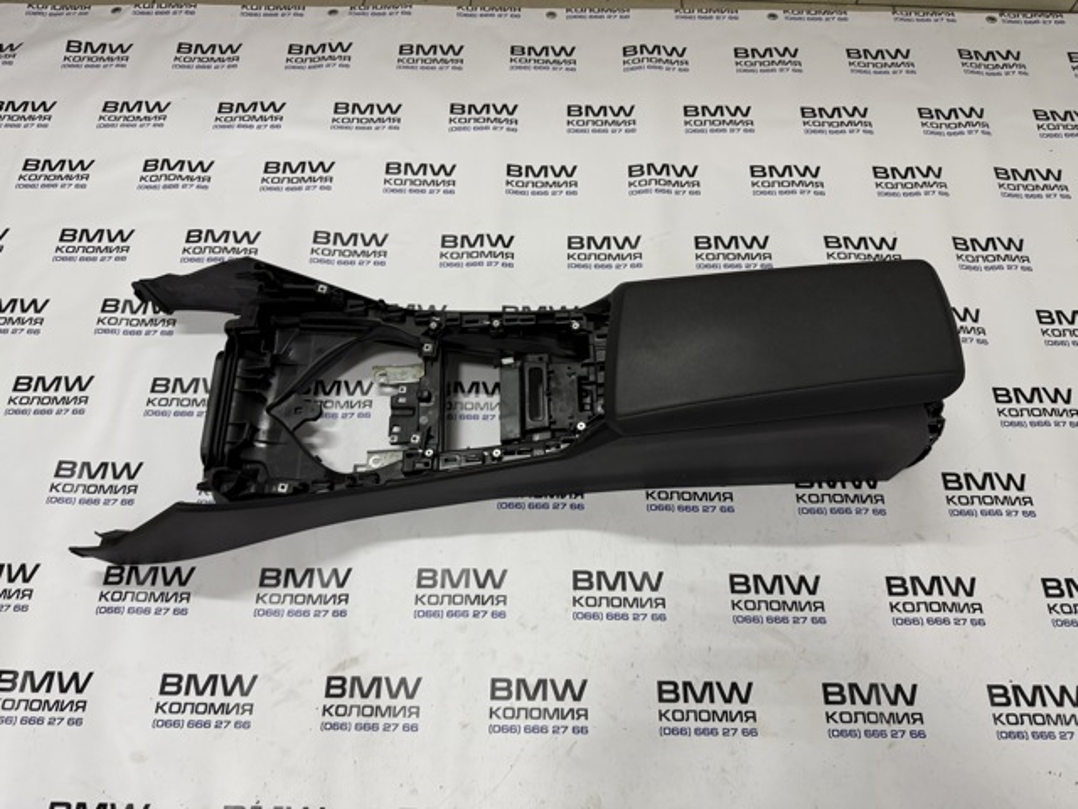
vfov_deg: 56.8
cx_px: 539
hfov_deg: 71.6
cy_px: 404
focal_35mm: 24
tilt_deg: -64.1
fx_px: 747
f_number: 1.78
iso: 160
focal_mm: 6.76
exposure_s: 1/50
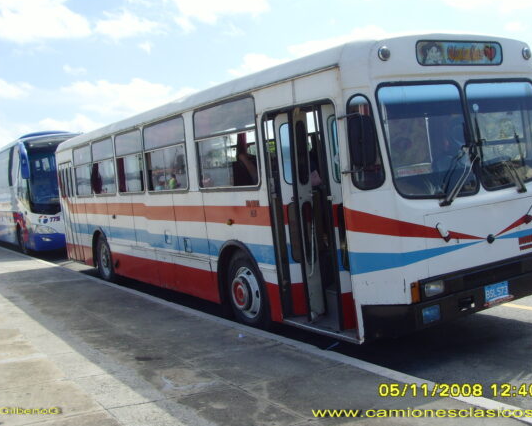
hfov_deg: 42.0
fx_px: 693
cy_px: 208
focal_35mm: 44
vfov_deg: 34.2
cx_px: 282
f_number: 6.3
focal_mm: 6.6
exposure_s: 1/180
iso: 80
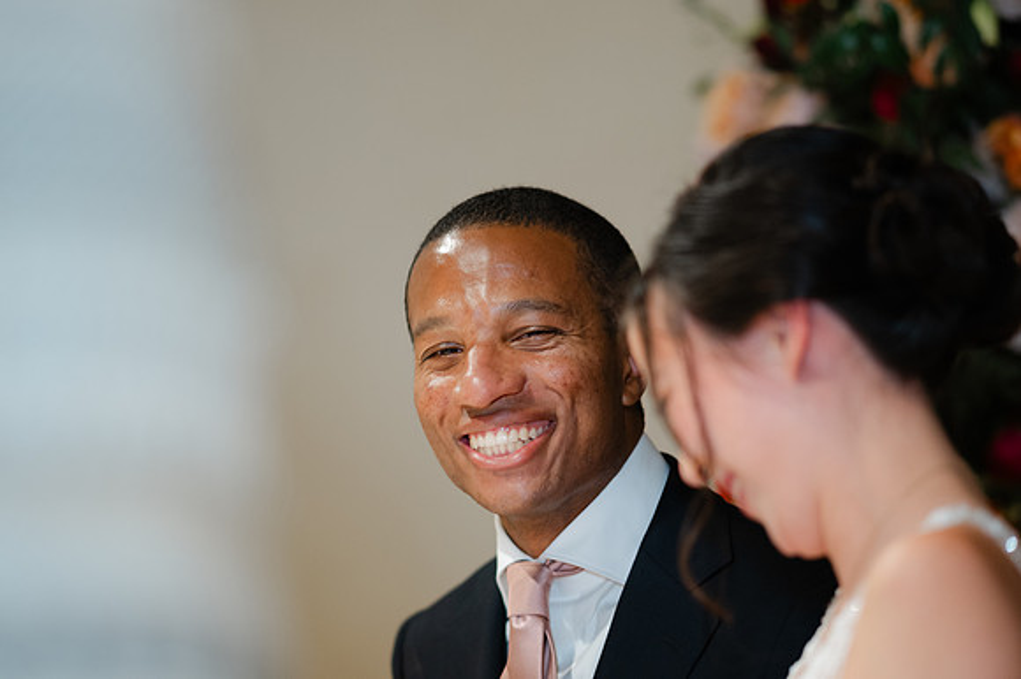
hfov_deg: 13.1
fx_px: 4450
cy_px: 340
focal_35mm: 157
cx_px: 510
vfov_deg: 8.7
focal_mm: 105
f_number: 1.4
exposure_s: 1/125
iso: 400
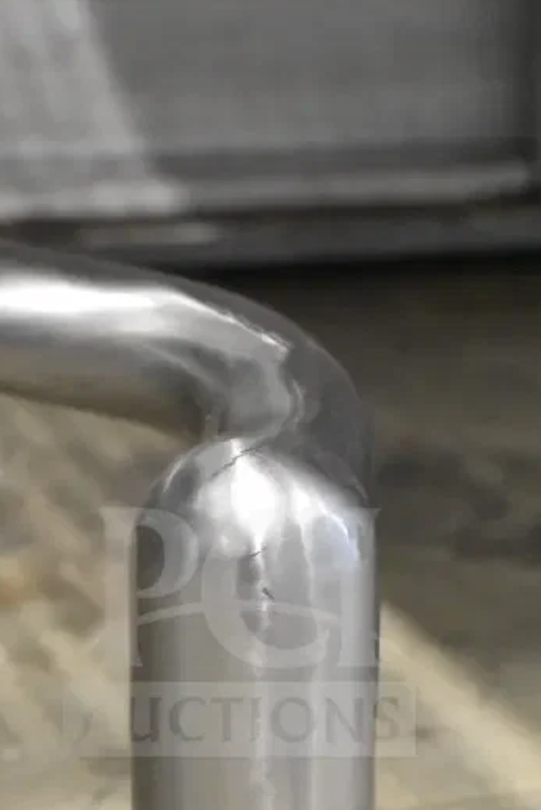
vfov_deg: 21.7
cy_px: 632
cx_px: 238
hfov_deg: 14.7
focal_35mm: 93
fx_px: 2092
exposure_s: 1/60
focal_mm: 35
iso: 9000
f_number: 4.5
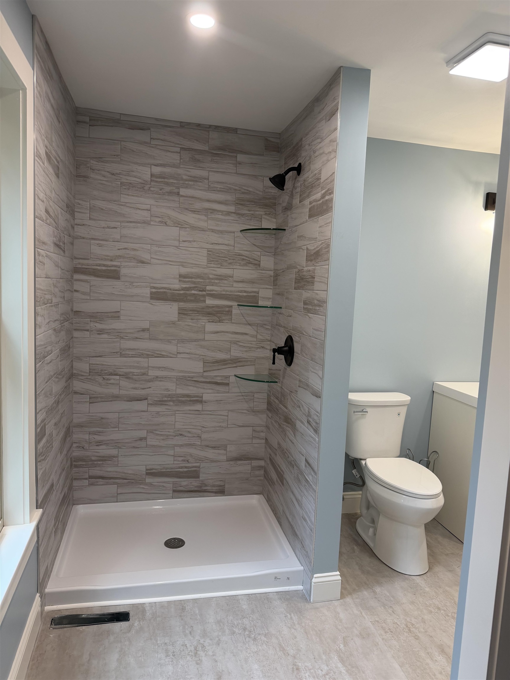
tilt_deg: -6.6
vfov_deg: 71.6
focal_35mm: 24
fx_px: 471
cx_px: 255
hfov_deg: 56.8
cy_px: 340
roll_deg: -2.4
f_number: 1.78
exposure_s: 1/120
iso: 125
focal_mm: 6.76
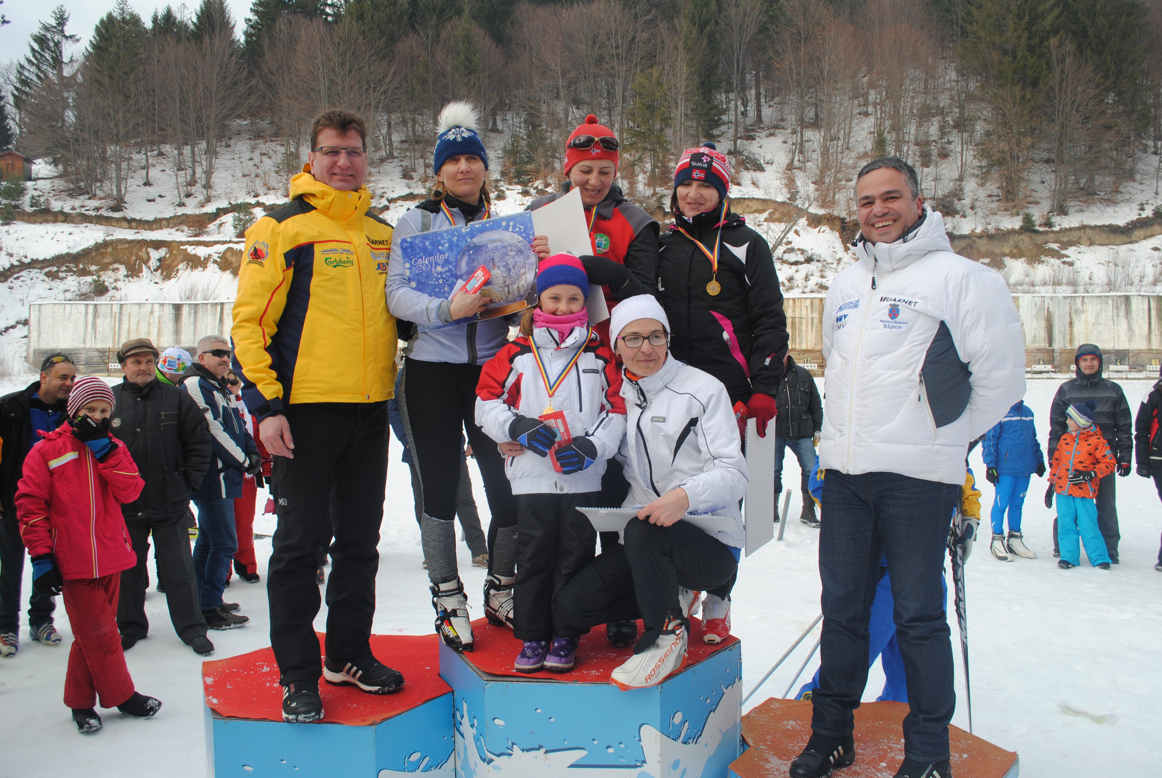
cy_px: 389
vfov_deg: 43.7
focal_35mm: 30
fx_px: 969
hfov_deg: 61.9
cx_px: 581
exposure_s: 1/200
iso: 100
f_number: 7.1
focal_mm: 20
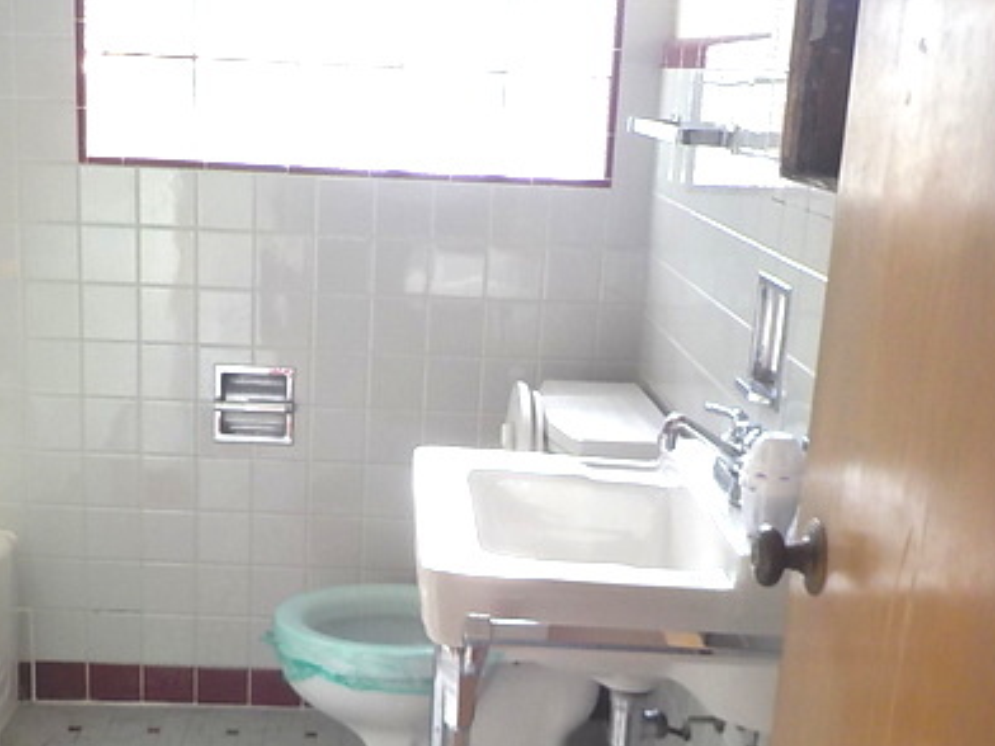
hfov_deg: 38.9
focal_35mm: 49
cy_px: 543
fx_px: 1408
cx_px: 465
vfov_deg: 29.3
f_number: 3.3
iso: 125
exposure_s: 1/200
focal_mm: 4.1
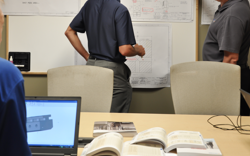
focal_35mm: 53
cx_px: 100
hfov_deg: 38.0
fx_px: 361
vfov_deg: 24.3
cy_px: 47
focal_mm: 26
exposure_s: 1/25
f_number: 5.6
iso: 400
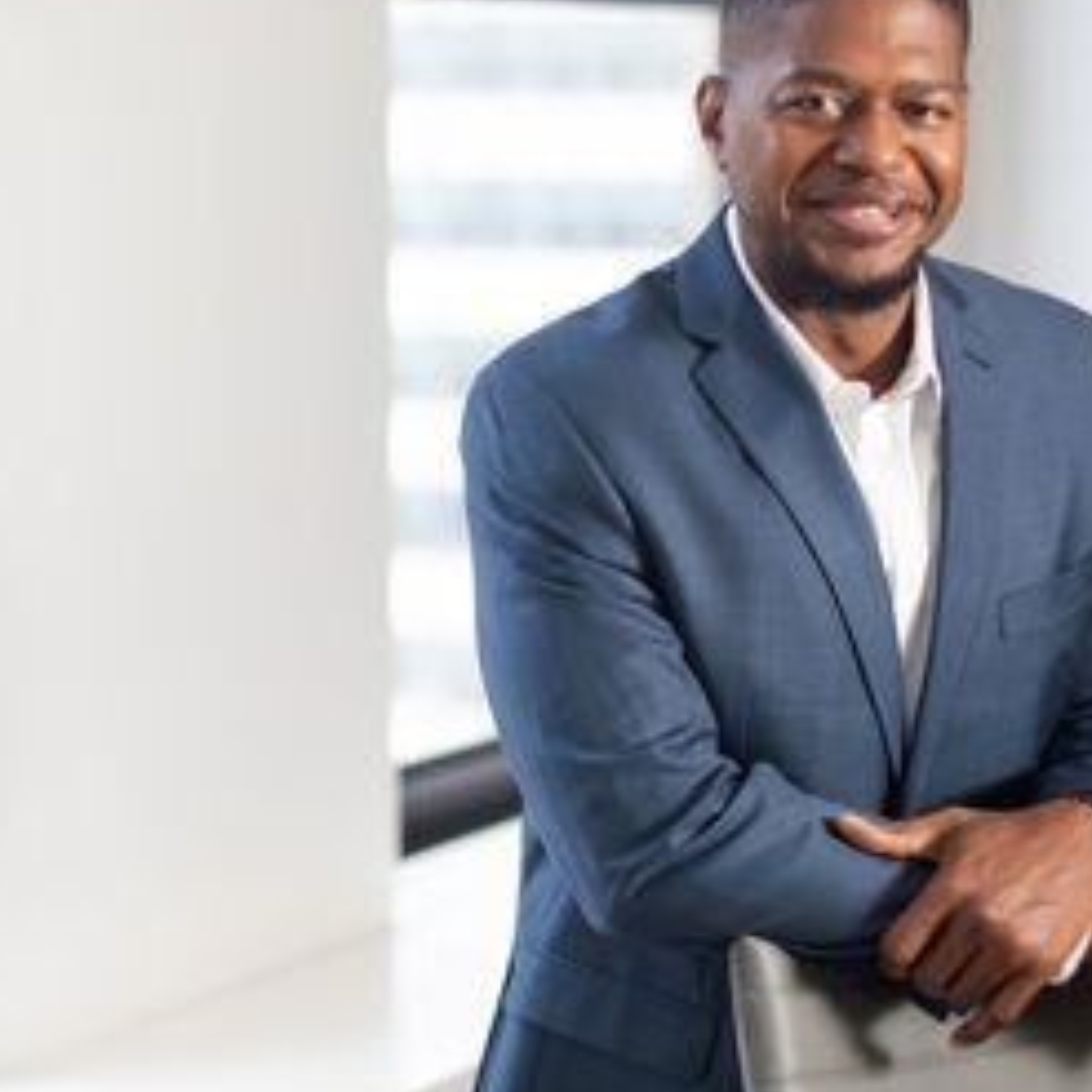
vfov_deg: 20.9
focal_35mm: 83
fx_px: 2962
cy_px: 435
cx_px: 755
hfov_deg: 20.8
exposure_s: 1/180
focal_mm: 50
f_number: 1.4
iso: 100
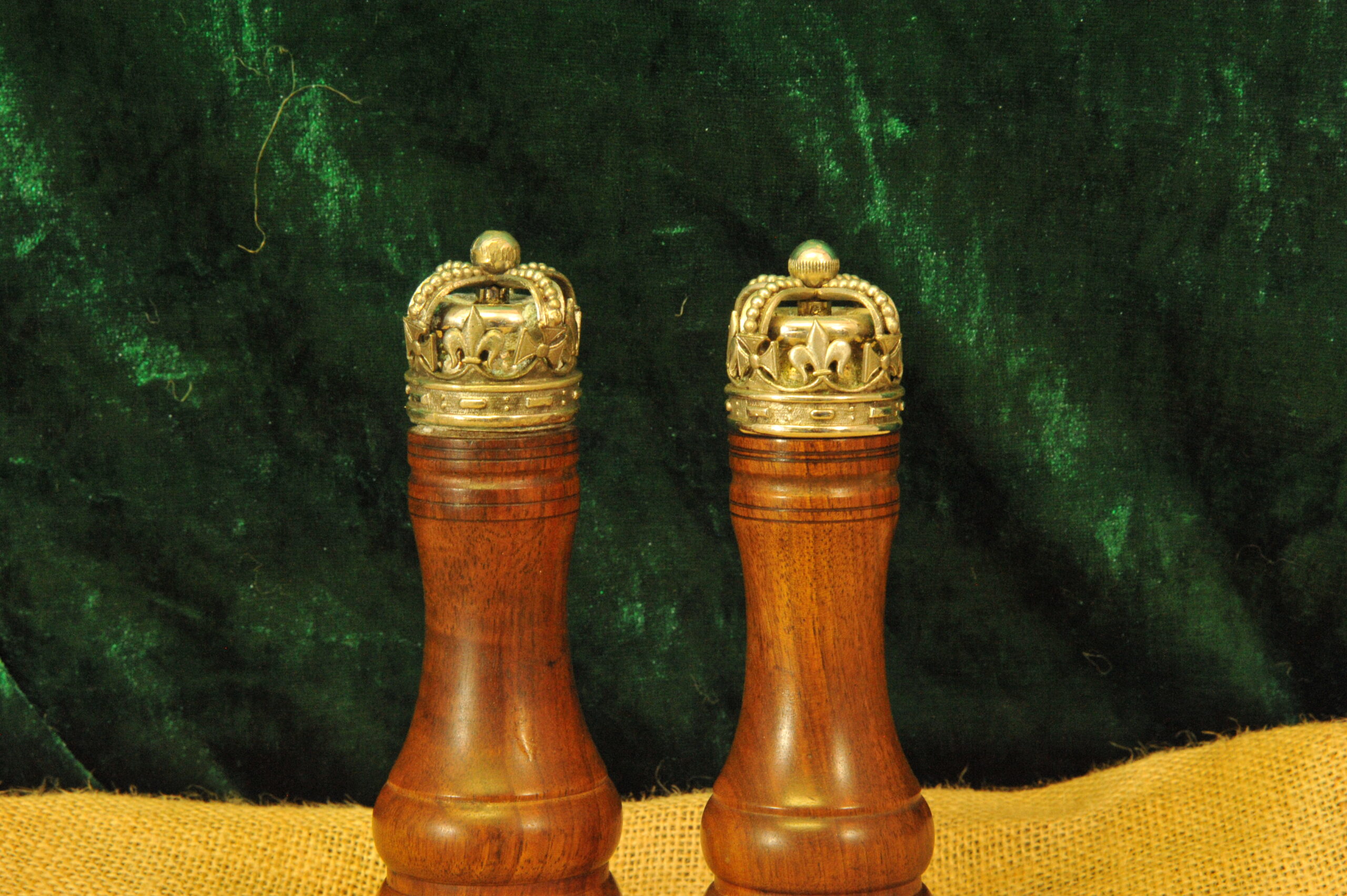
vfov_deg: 11.4
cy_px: 448
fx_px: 4487
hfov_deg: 17.1
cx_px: 674
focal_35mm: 120
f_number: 20
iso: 6400
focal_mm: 120
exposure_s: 1/13
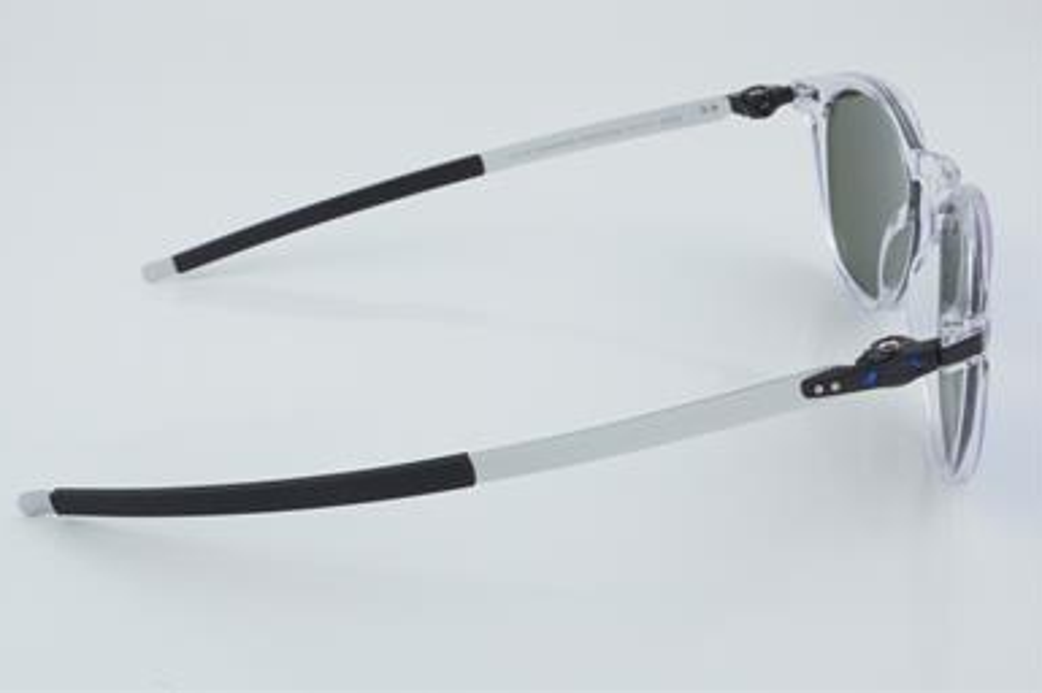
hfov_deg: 36.6
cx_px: 509
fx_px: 1577
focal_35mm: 55
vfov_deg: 24.8
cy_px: 336
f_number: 32
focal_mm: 35
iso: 100
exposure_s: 1/4
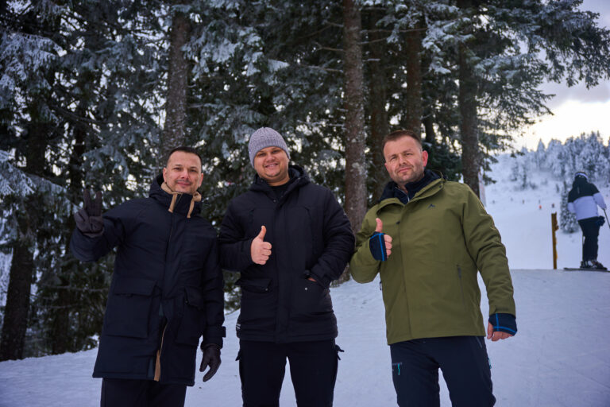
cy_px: 204
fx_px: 603
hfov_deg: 53.6
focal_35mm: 36
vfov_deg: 37.3
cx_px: 305
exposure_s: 1/1000
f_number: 2.8
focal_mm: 35.6
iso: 100
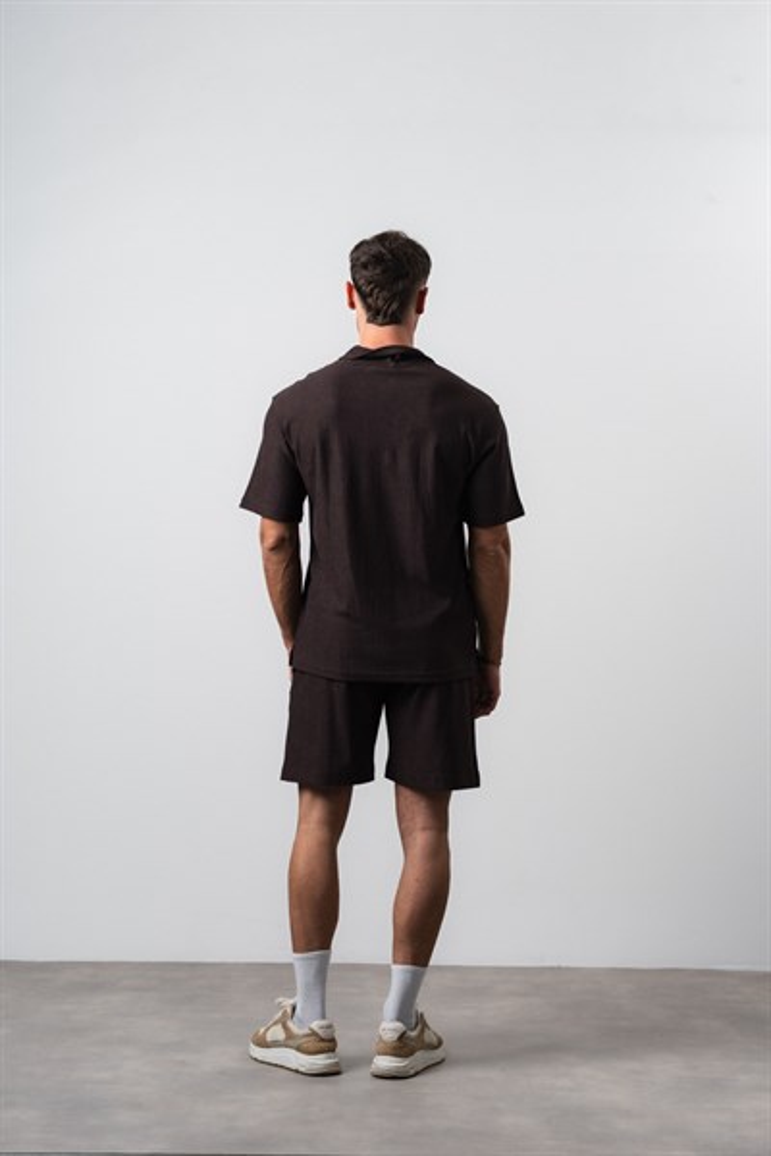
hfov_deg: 19.5
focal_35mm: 70
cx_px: 386
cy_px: 578
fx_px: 2249
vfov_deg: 28.8
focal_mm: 70
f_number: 10
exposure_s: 1/125
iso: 100
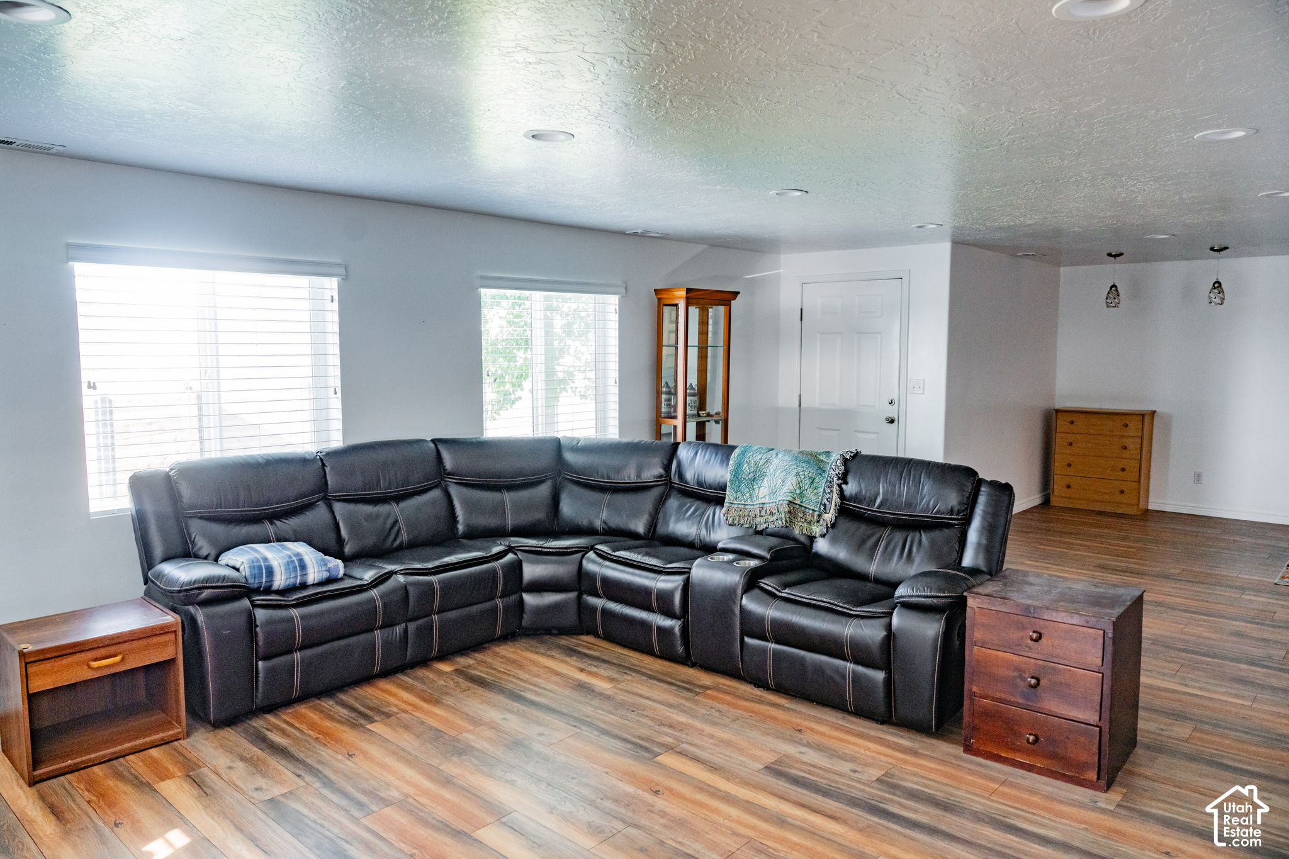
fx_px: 875
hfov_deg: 72.8
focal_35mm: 24
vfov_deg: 52.3
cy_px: 430
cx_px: 644
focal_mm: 24
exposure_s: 1/100
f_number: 4.5
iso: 1600
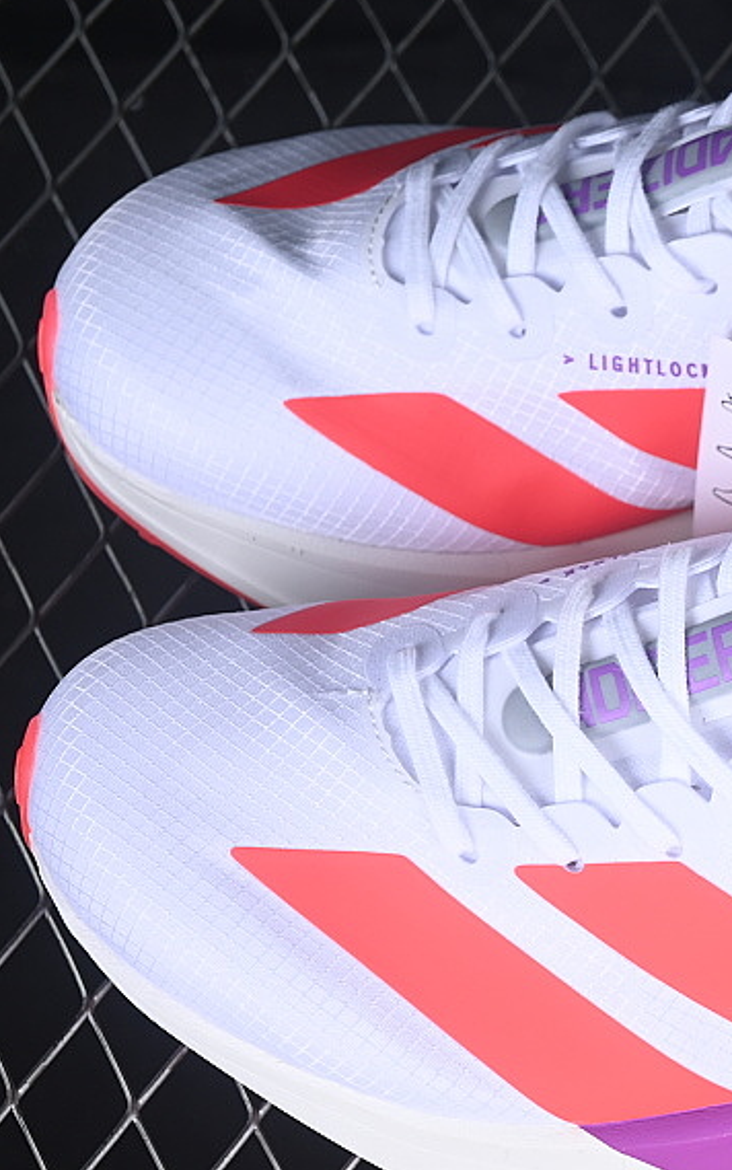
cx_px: 843
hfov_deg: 9.0
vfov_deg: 14.4
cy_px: 627
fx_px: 4625
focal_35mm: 145
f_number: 7.1
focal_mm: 50
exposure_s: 1/80
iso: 160
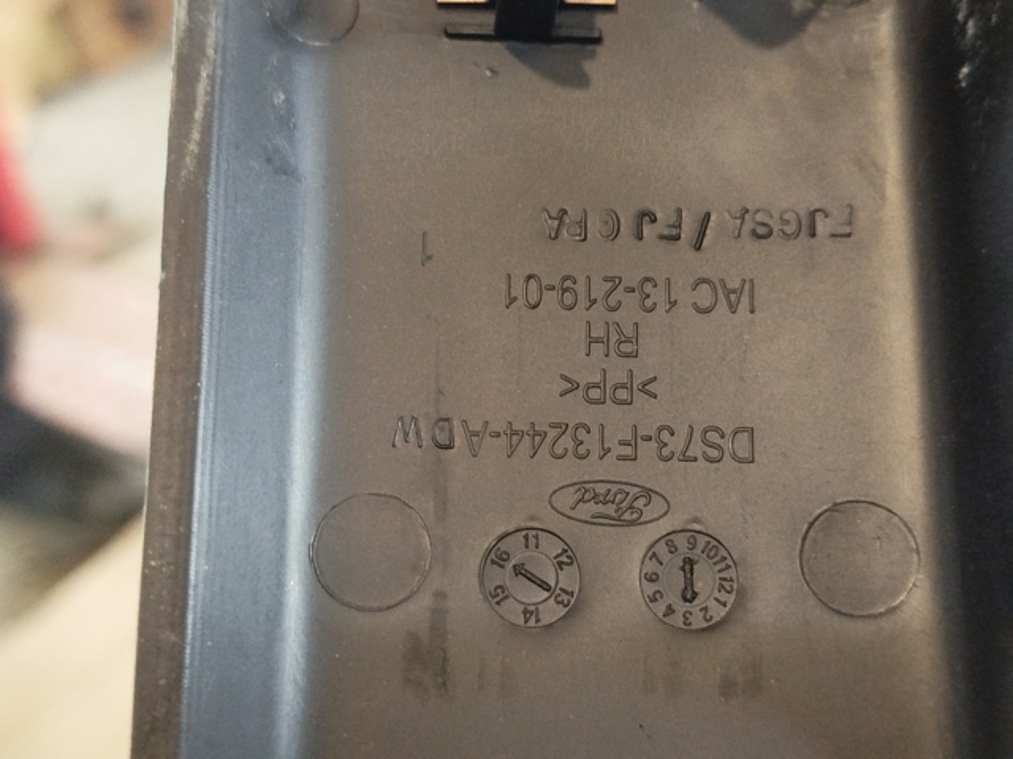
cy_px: 380
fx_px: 1405
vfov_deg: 30.3
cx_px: 506
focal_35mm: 48
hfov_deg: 39.7
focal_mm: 5.31
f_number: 1.7
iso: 400
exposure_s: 1/17
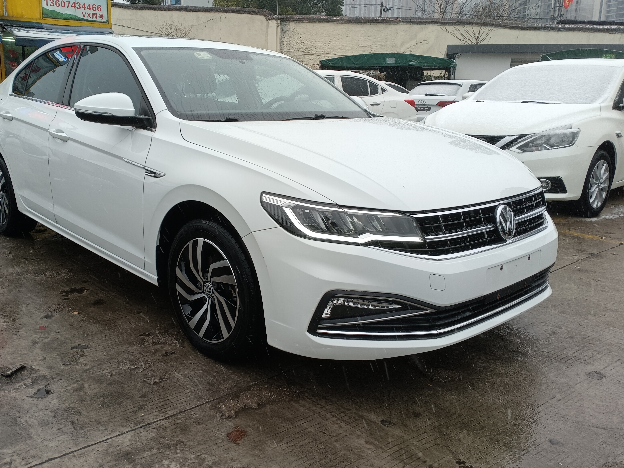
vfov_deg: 44.1
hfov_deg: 56.6
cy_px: 215
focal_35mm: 32
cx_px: 264
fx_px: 577
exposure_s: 1/100
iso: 136
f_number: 2.4
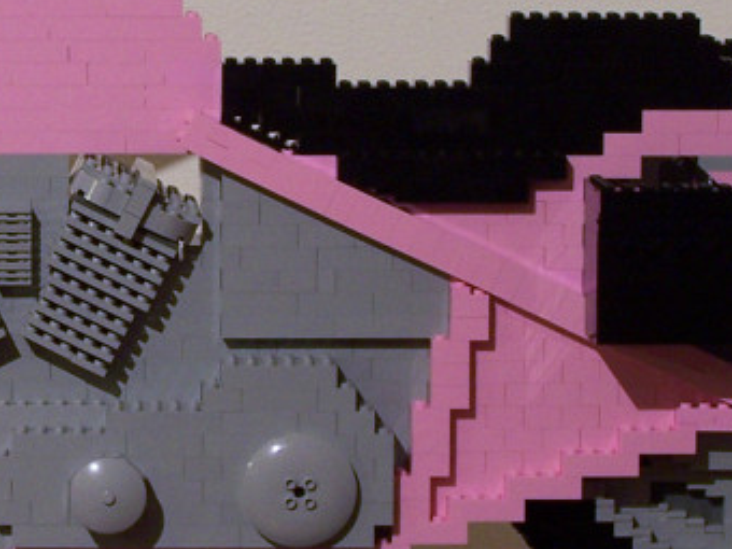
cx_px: 88
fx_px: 4272
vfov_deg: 7.4
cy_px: 224
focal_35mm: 202
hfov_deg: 9.8
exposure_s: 1/2
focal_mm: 11.1
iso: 80
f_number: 3.2
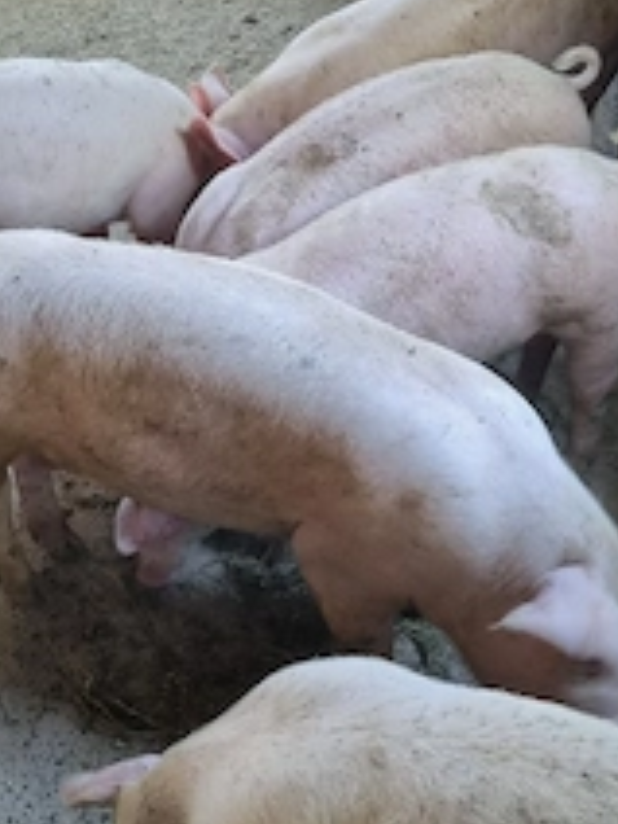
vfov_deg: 38.8
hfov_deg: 29.6
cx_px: 237
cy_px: 361
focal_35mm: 49
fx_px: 1166
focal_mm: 5.4
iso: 200
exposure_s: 1/50
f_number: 1.8
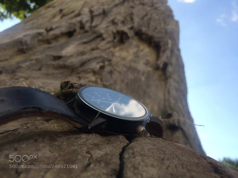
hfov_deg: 61.7
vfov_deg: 48.2
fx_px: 199
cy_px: 89
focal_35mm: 29
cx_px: 119
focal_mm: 4.15
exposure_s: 1/820
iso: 32
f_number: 2.2
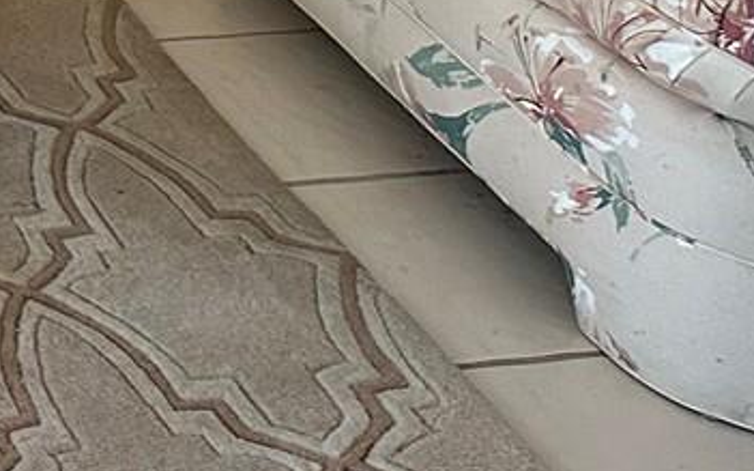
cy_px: -667
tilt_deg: -11.8
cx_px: -571
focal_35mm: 116
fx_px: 2383
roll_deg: +0.0
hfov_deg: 15.6
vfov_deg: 9.9
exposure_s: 1/60
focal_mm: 6.86
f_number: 1.78
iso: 320
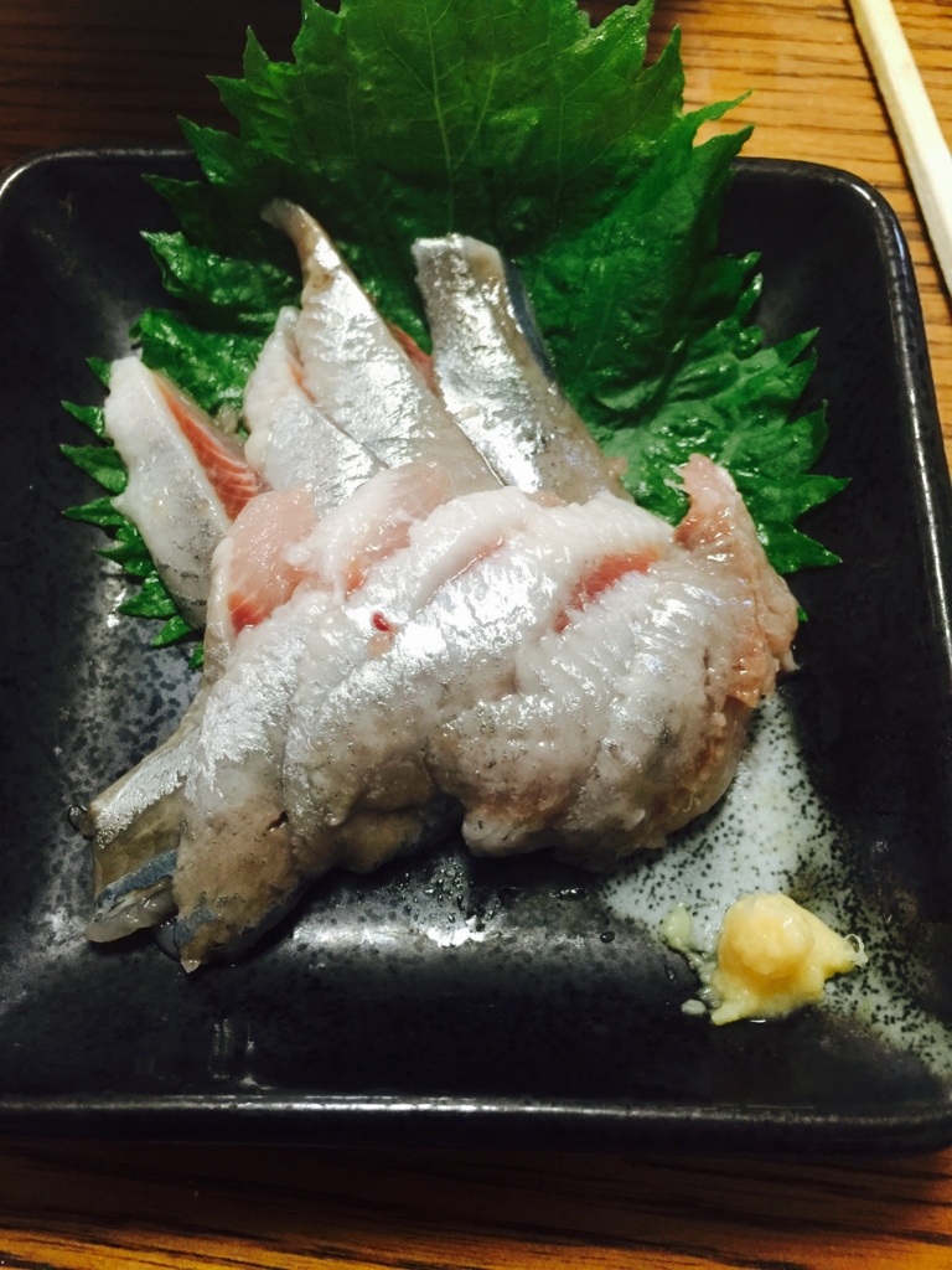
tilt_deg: -68.3
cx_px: 476
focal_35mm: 29
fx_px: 1063
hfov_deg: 48.2
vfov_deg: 61.7
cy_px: 635
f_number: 2.2
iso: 100
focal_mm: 4.15
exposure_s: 1/15
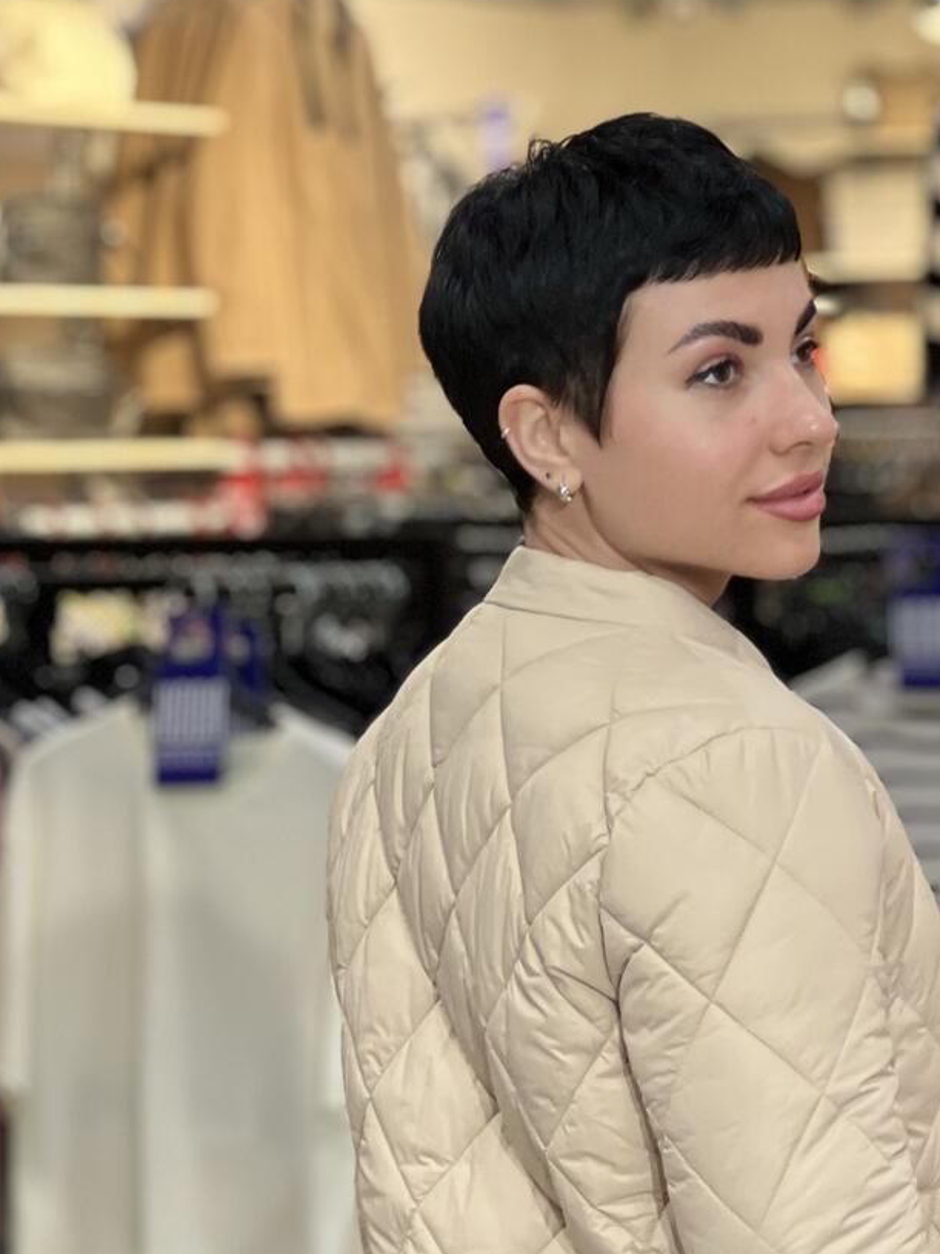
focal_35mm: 126
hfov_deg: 11.7
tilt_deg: -4.2
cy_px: 905
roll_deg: +0.5
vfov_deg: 15.6
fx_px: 4563
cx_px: 726
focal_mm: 9
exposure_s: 1/33
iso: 125
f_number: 2.8
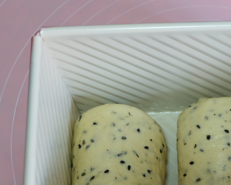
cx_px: 219
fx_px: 656
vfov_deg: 15.9
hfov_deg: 19.5
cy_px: 143
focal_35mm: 96
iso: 2000
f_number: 5
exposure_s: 1/30
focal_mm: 35.5
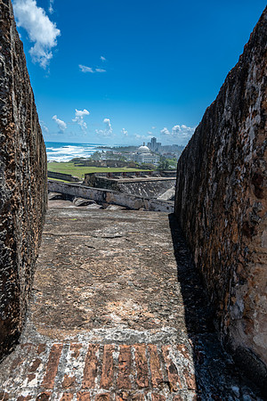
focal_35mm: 24
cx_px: 134
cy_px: 200
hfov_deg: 53.1
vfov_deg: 73.7
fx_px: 267
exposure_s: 1/125
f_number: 8
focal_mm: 24
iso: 90
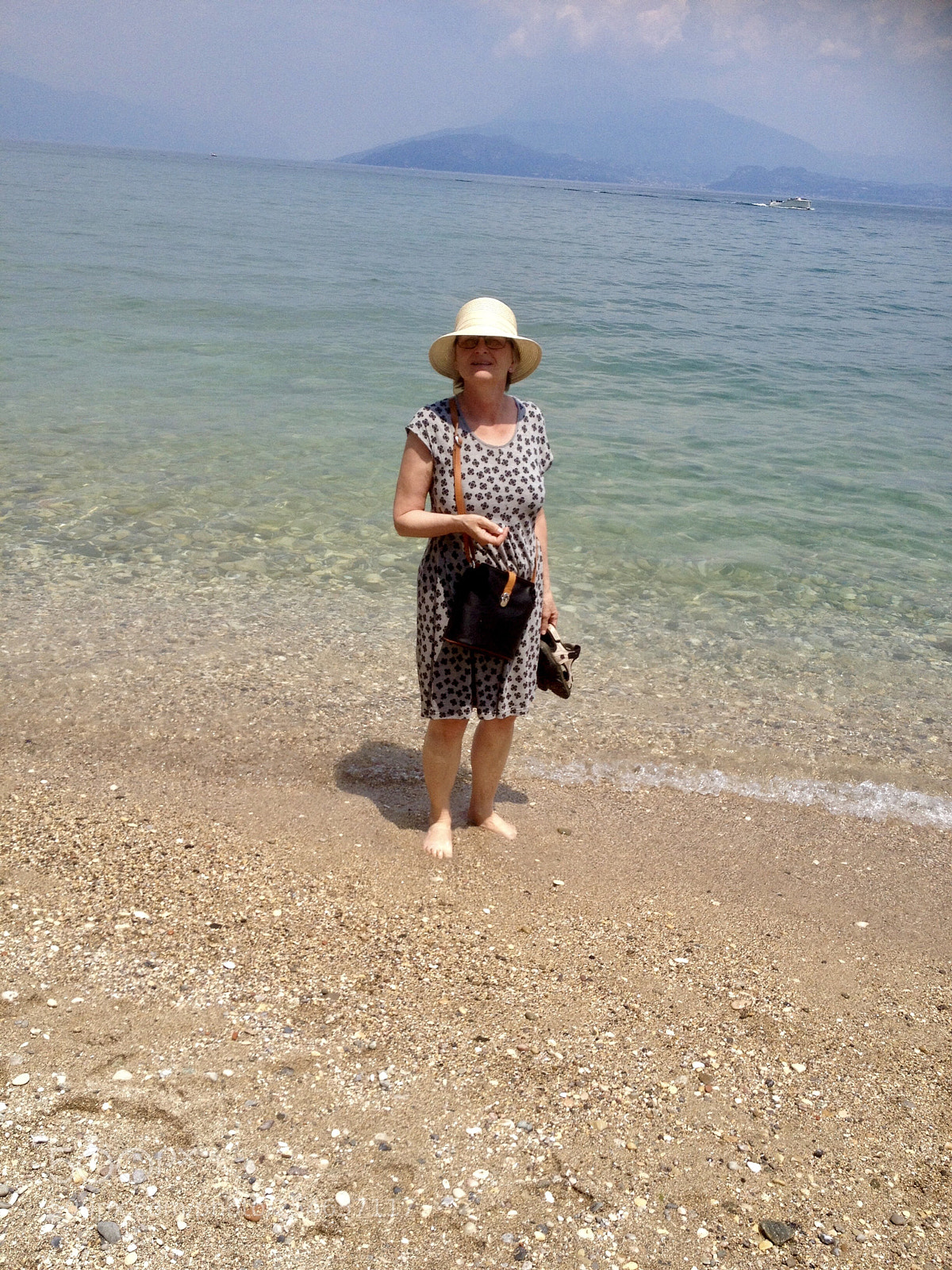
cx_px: 476
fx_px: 1283
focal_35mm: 35
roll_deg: -4.1
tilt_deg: -22.0
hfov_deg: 40.7
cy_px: 635
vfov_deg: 52.6
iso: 50
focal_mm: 4.28
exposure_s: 1/2513
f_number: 2.4
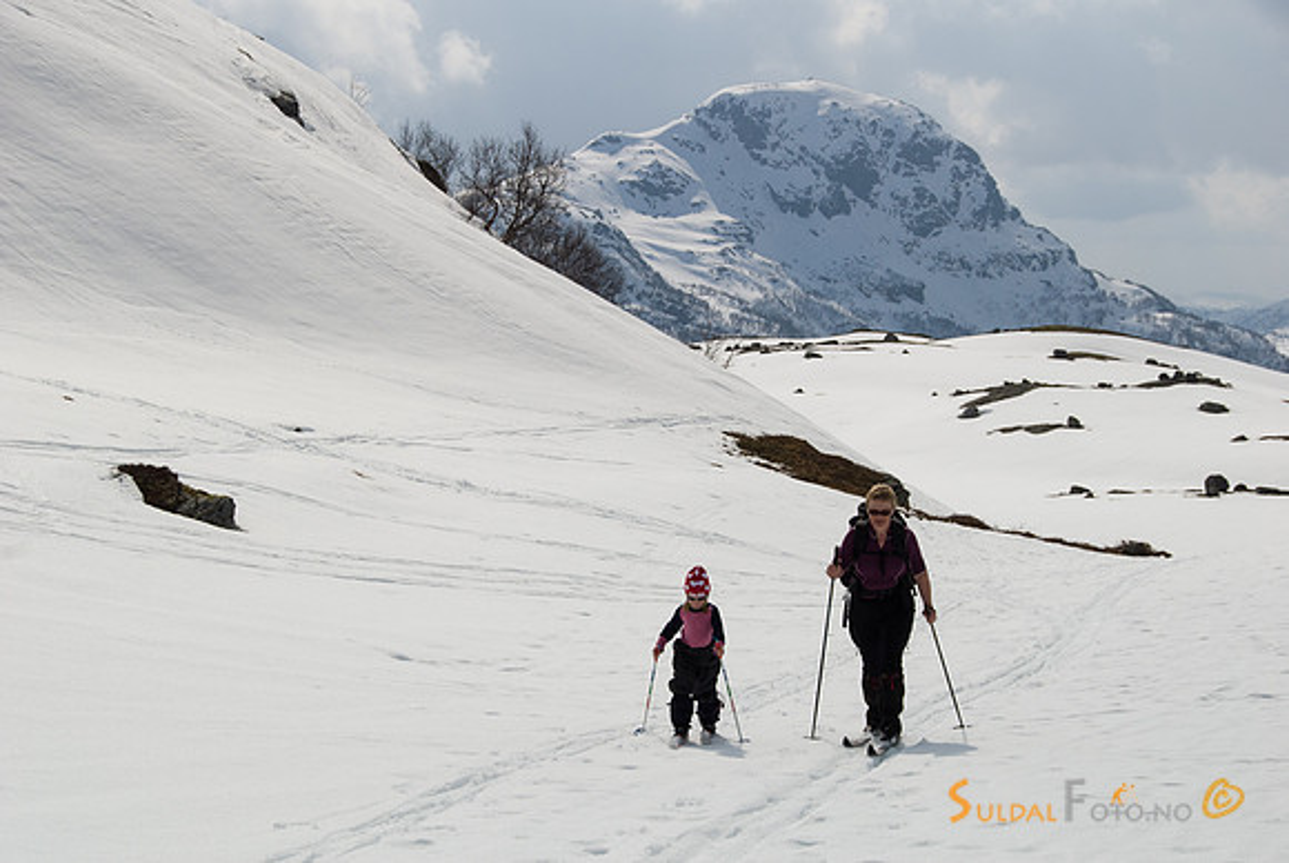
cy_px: 432
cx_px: 644
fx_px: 3226
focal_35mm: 90
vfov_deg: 15.2
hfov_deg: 22.6
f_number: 10
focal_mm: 60
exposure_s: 1/1600
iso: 100
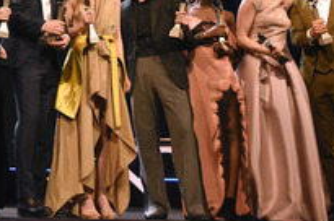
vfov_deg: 23.2
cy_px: 8
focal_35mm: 56
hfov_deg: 33.7
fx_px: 520
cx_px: 33
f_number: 3.2
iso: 1600
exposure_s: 1/200
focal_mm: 17
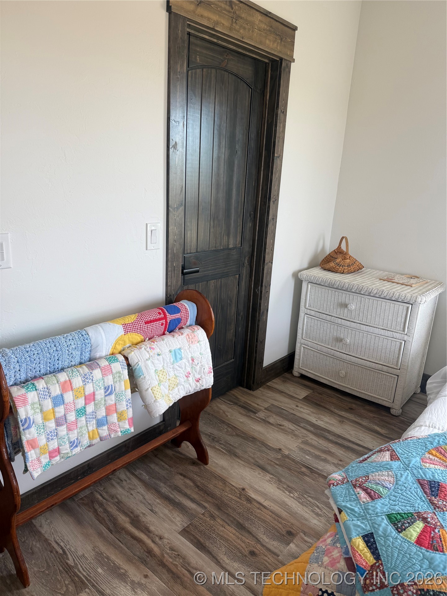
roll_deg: -4.4
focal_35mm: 24
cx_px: 224
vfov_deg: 71.6
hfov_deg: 56.8
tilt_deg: -14.4
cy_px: 298
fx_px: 413
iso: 100
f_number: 1.78
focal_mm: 6.76
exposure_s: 1/121
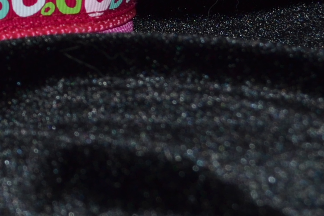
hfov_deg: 9.1
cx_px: -335
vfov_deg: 6.4
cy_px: -190
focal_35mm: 211
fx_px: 1898
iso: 100
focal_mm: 30
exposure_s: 1/60
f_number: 8
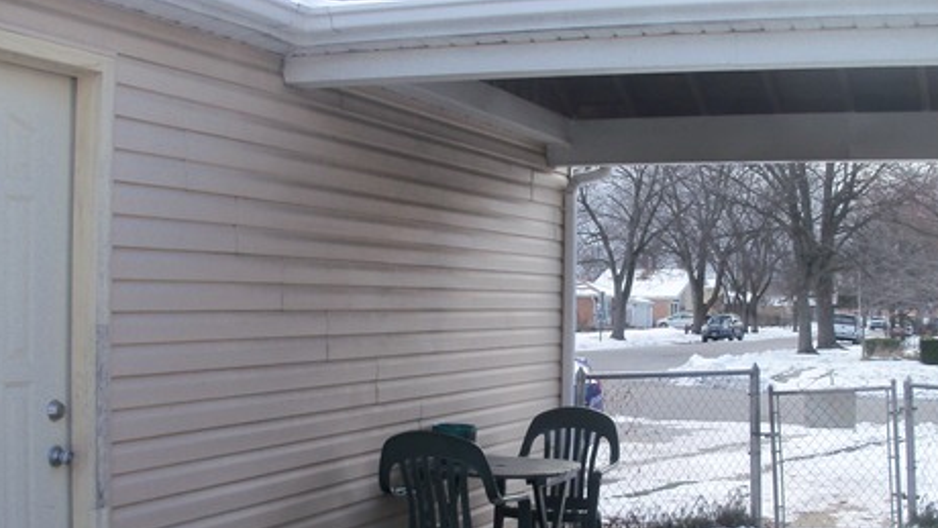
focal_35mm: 53
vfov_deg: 22.5
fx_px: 1319
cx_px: 512
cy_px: 371
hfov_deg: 39.1
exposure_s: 1/320
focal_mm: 6.3
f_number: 3
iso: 80
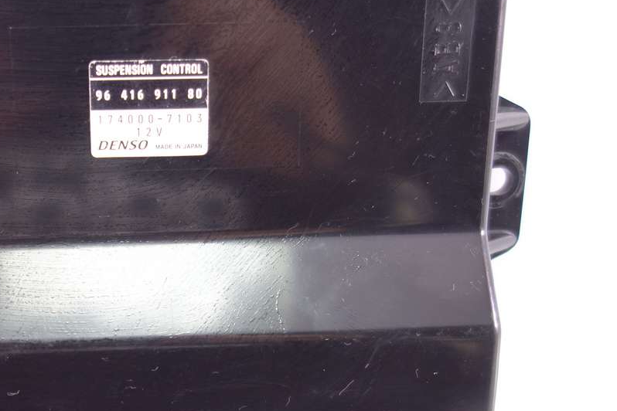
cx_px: 108
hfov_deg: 39.2
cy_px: 242
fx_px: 823
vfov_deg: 28.0
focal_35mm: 48
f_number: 1.8
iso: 125
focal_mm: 10.4
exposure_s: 1/40
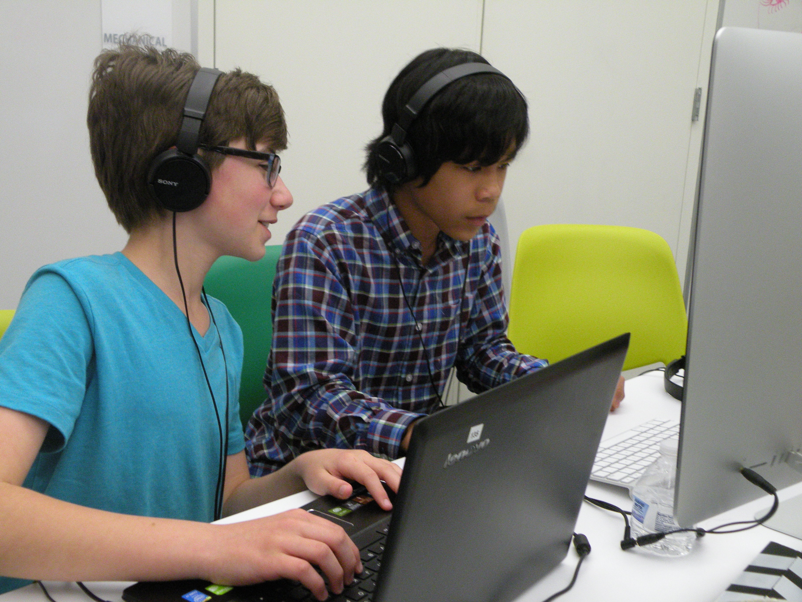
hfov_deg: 44.8
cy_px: 301
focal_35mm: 42
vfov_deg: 34.3
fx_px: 973
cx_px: 401
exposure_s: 1/59
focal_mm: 7.4
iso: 295
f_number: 3.2
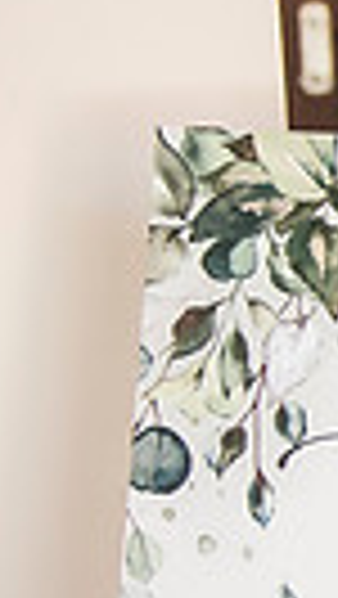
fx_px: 2322
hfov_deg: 7.0
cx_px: 1181
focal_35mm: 146
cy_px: 479
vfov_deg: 14.6
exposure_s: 1/400
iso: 1000
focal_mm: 32
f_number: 2.8
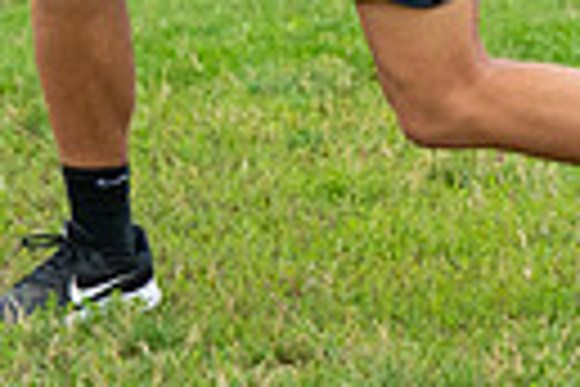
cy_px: -434
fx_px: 12276
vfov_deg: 1.8
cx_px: 319
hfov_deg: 2.7
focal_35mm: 762
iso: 1250
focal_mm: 170
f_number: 5.6
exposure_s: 1/1000
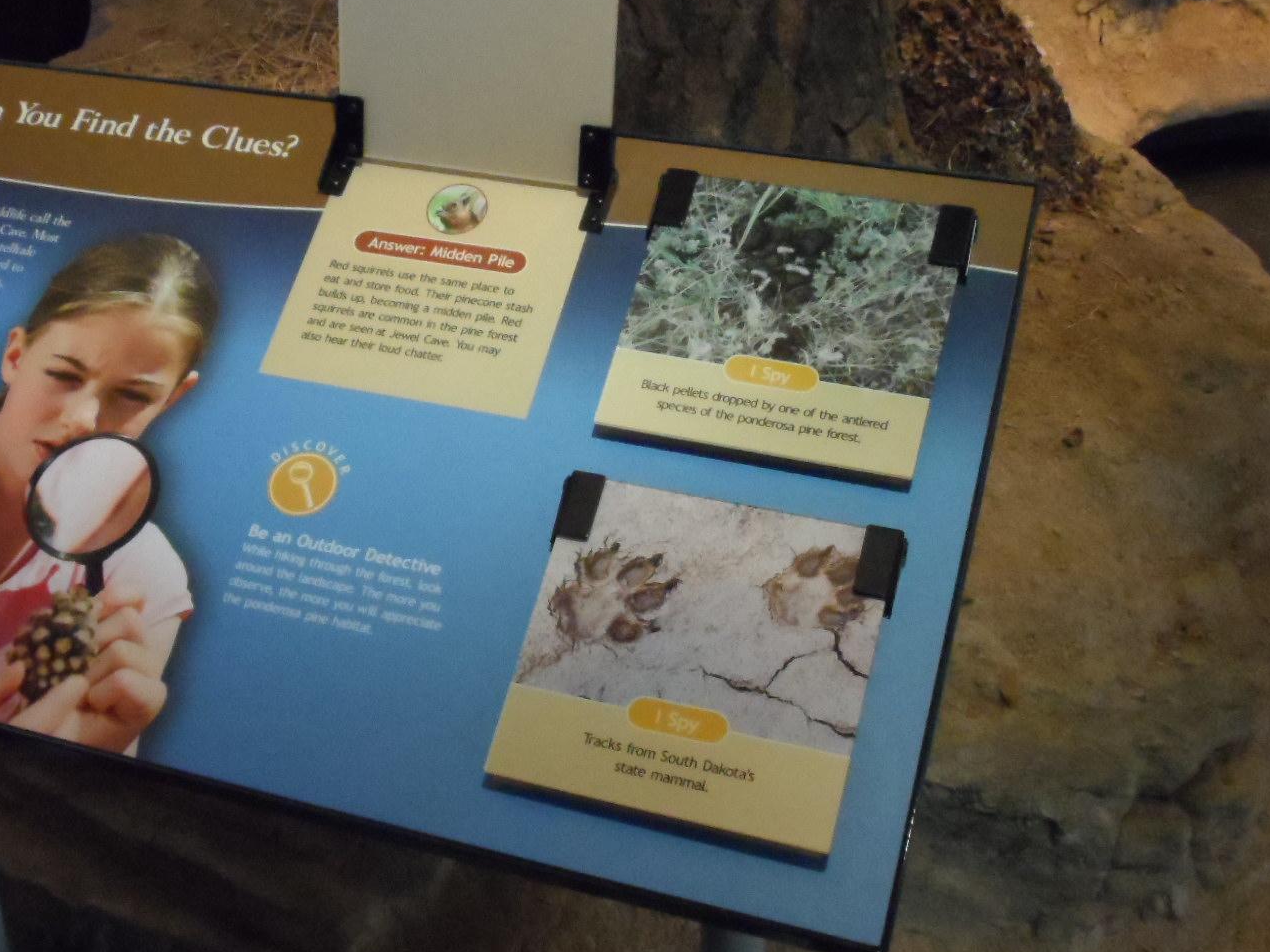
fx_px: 1834
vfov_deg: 29.1
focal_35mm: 50
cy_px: 505
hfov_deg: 37.9
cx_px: 459
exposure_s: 1/45
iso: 640
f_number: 3.4
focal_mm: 5.3
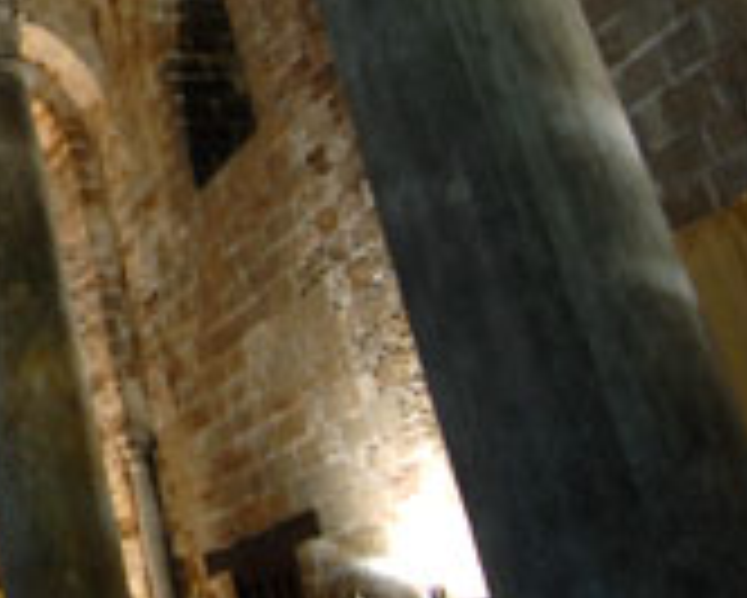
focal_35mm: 63
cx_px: -428
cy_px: -11
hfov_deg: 23.1
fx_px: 1394
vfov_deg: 23.2
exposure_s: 1/10
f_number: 4.5
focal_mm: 12
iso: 400
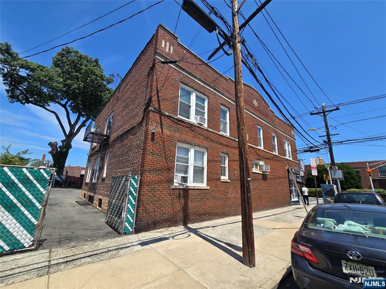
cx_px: 193
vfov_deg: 89.9
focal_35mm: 13
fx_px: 145
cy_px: 144
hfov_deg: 106.2
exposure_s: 1/2094
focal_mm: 2.2
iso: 50
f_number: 2.2
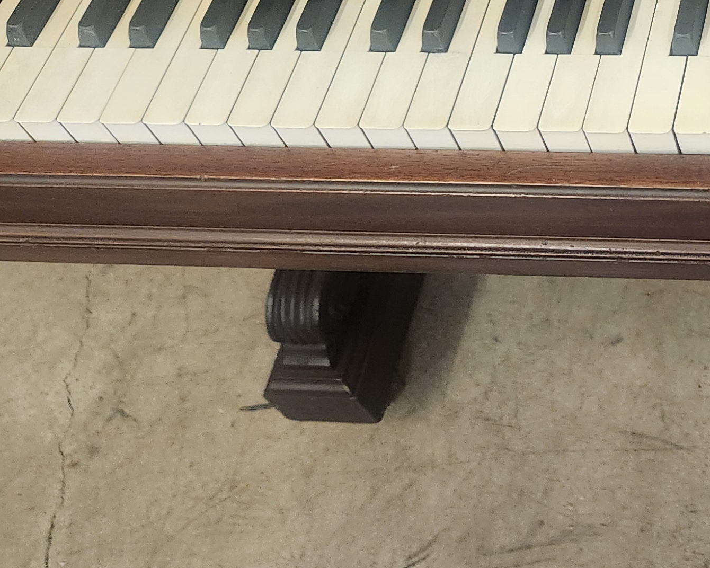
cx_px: 890
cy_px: -72
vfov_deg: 21.5
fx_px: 1408
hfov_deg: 25.0
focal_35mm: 67
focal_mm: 5.4
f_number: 1.8
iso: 640
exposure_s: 1/120
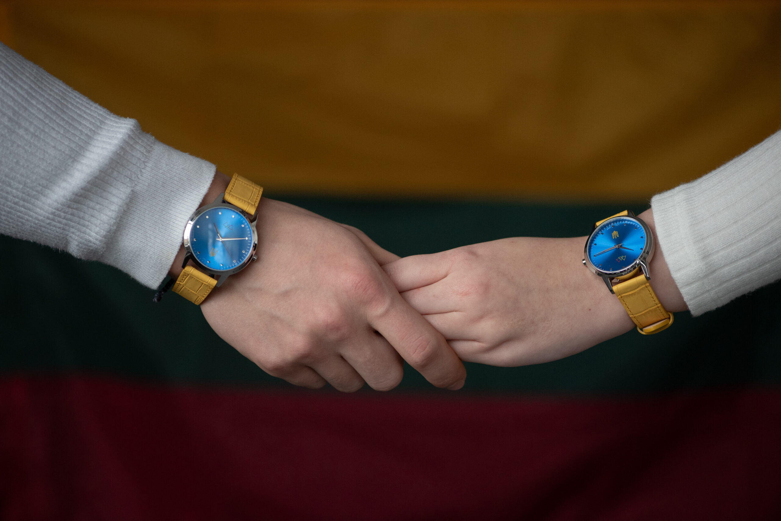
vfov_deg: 13.1
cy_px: 260
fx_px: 2279
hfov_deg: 19.4
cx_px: 390
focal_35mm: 105
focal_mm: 105
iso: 1000
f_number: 3.2
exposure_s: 1/160
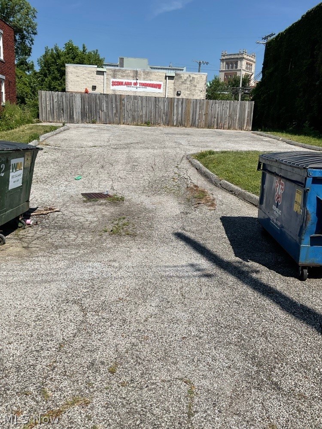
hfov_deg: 48.2
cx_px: 161
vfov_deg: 61.7
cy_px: 214
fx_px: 360
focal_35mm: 29
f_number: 1.8
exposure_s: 1/3125
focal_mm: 3
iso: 16
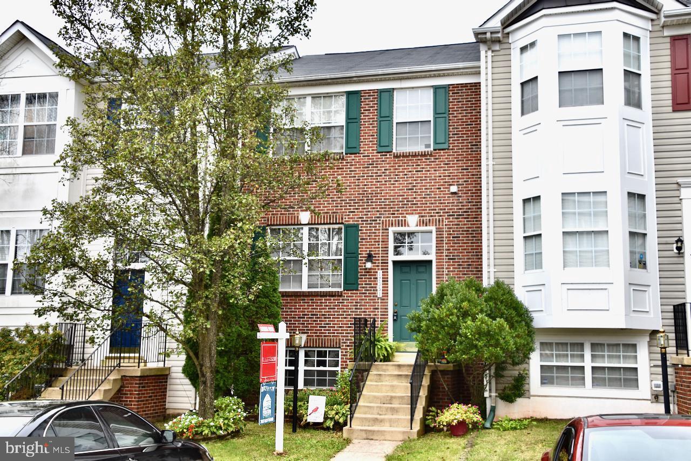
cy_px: 230
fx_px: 806
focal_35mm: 42
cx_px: 346
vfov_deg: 31.9
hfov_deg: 46.4
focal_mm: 28
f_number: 8
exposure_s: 1/250
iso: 400
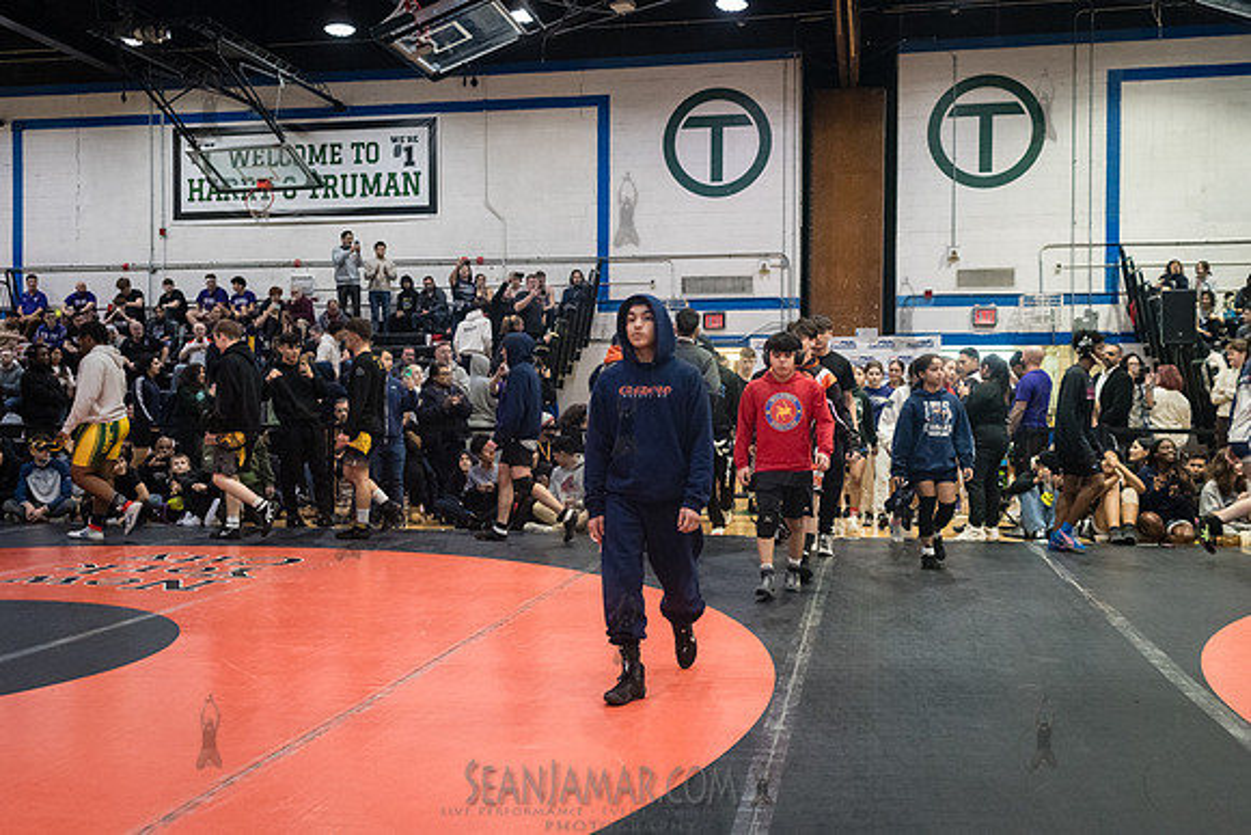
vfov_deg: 37.0
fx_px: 1247
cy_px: 418
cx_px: 626
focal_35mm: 36
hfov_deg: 53.3
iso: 8000
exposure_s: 1/400
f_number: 4
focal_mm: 35
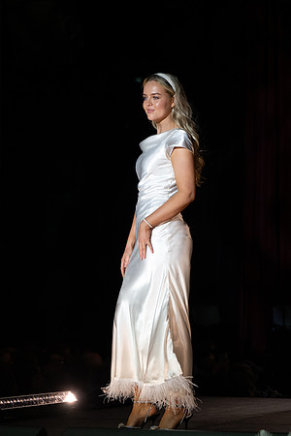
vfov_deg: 15.5
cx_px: 104
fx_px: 1608
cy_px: 241
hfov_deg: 10.3
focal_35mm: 133
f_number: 3.5
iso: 800
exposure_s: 1/640
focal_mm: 80
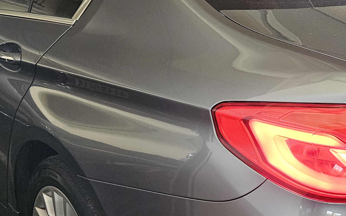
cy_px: 147
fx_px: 594
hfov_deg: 32.1
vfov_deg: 20.5
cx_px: 242
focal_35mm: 63
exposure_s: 1/120
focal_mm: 5.4
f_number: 1.8
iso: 800
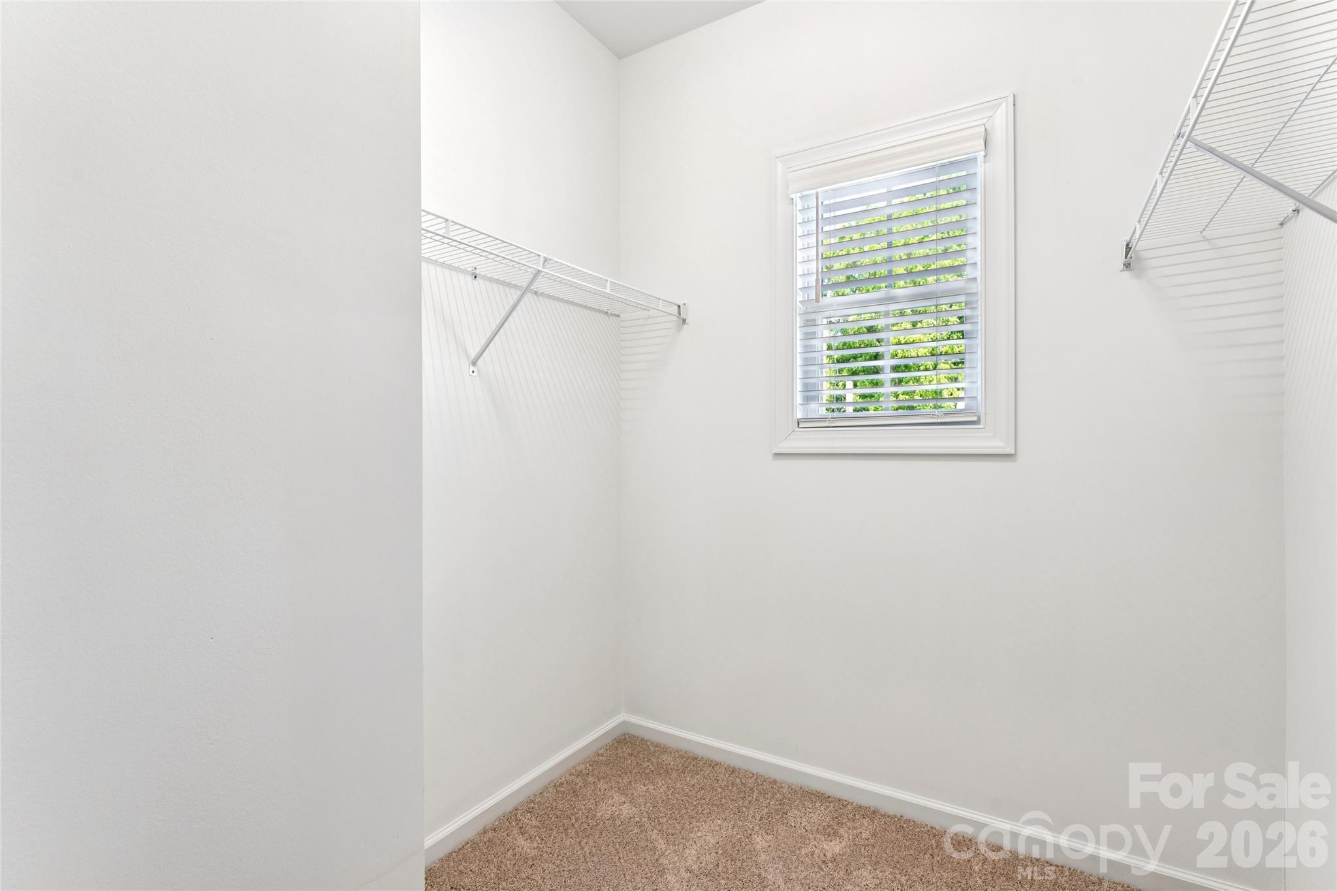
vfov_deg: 72.4
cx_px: 668
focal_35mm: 16
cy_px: 446
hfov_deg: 95.3
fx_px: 609
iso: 100
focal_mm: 16.4
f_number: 9
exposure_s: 1/8
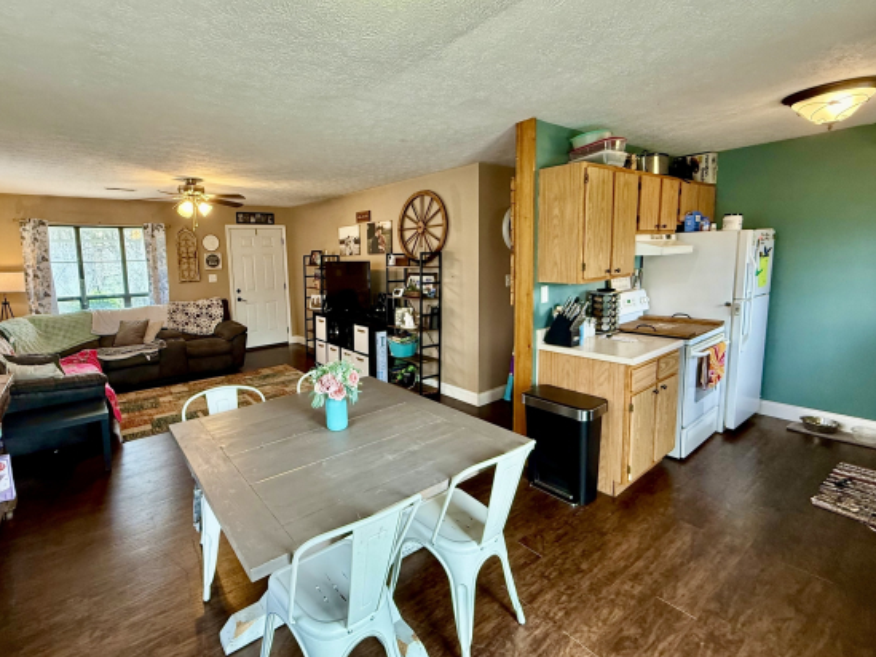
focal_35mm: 17
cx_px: 373
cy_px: 305
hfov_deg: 90.4
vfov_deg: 74.6
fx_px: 430
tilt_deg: -5.7
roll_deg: +1.9
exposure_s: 1/60
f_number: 2.2
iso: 320
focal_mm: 2.22
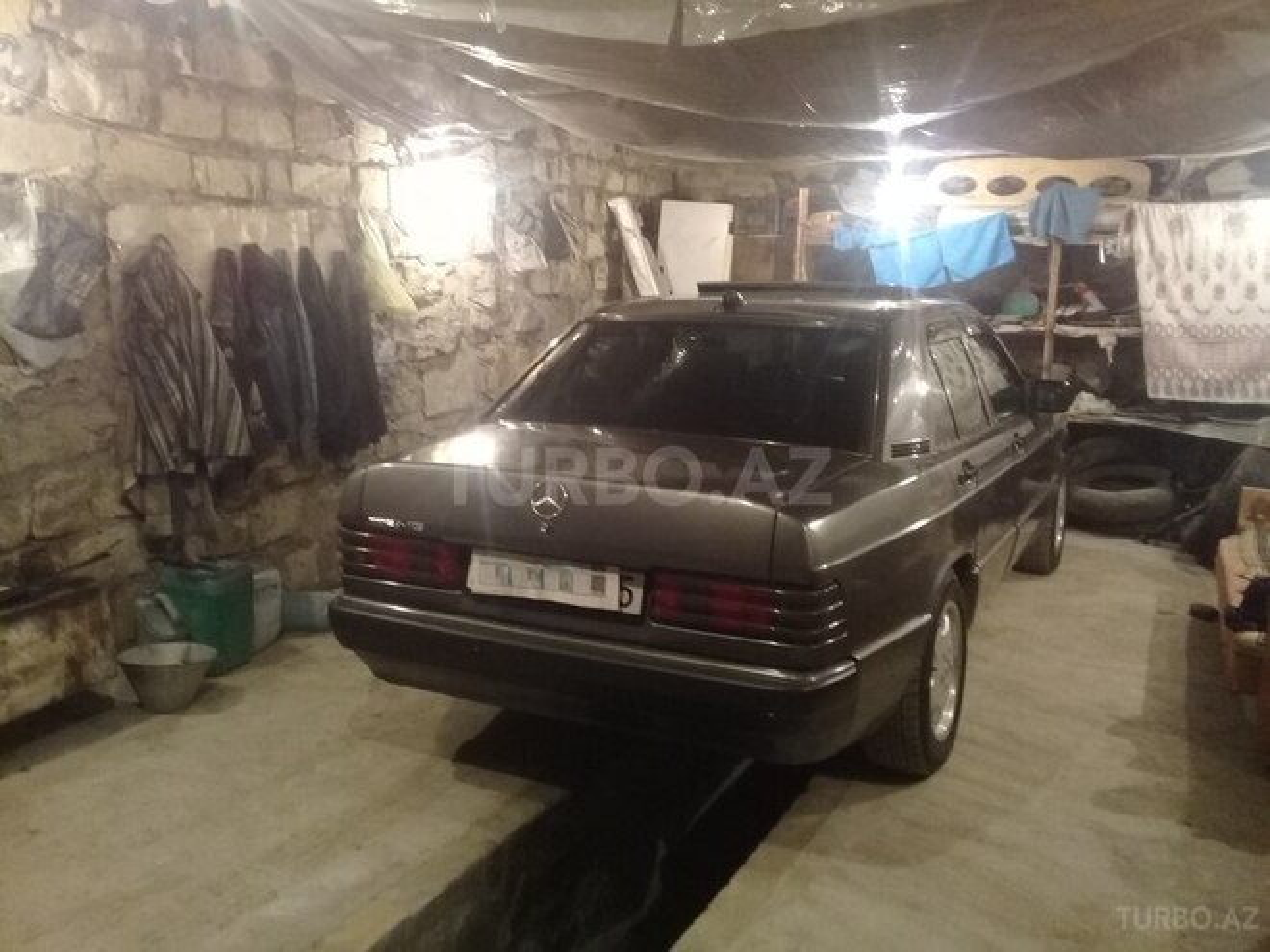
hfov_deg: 58.4
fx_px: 1137
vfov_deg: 45.4
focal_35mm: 31
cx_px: 635
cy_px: 476
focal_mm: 3.3
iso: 320
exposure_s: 1/17
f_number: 2.2
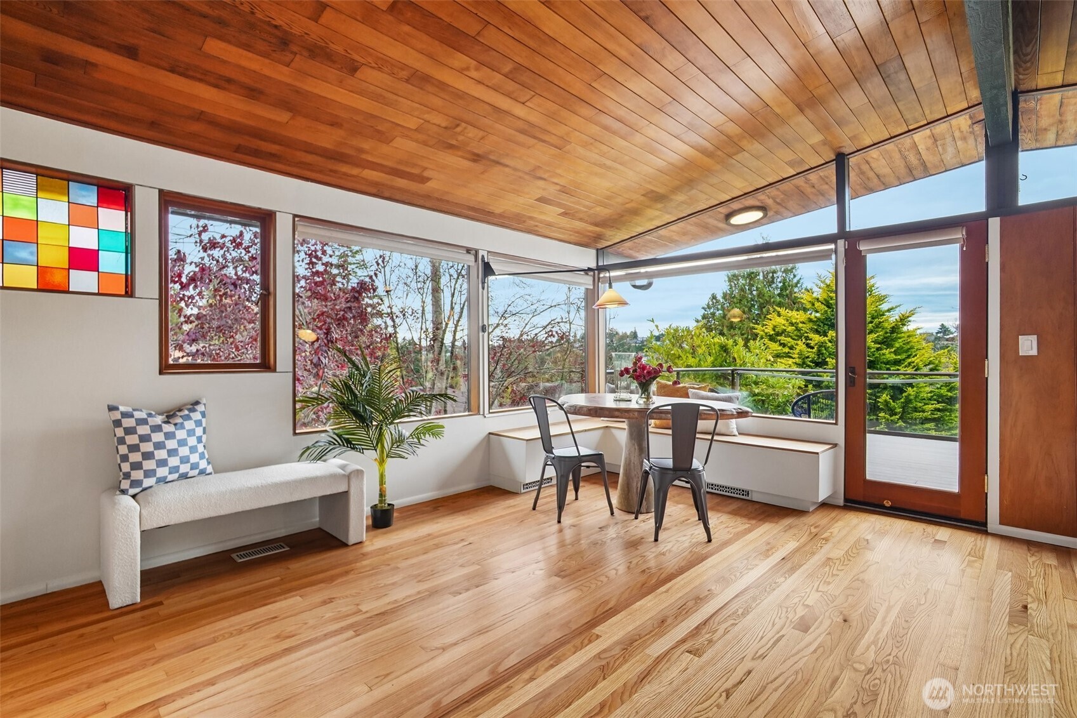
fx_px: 479
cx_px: 538
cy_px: 359
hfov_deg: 96.7
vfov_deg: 73.7
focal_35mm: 16
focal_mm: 16
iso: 1600
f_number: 8
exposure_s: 1/200
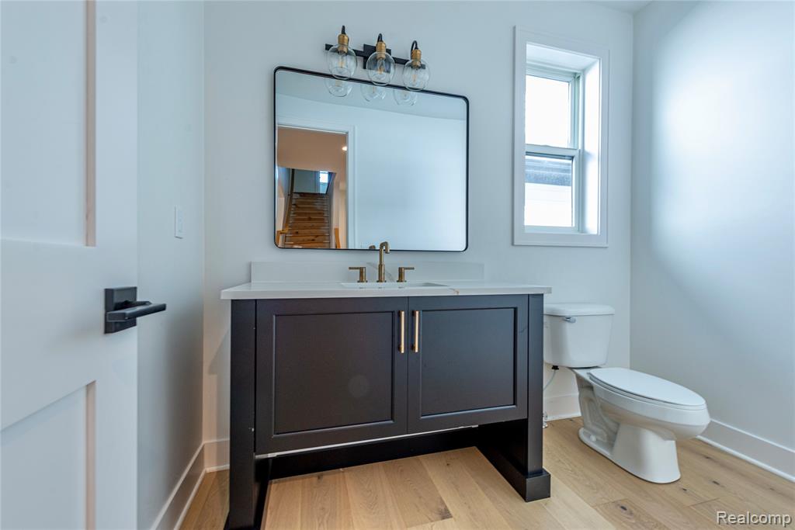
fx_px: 309
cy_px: 265
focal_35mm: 14
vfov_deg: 81.2
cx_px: 398
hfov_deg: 104.2
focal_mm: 14
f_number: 9
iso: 400
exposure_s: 1/20
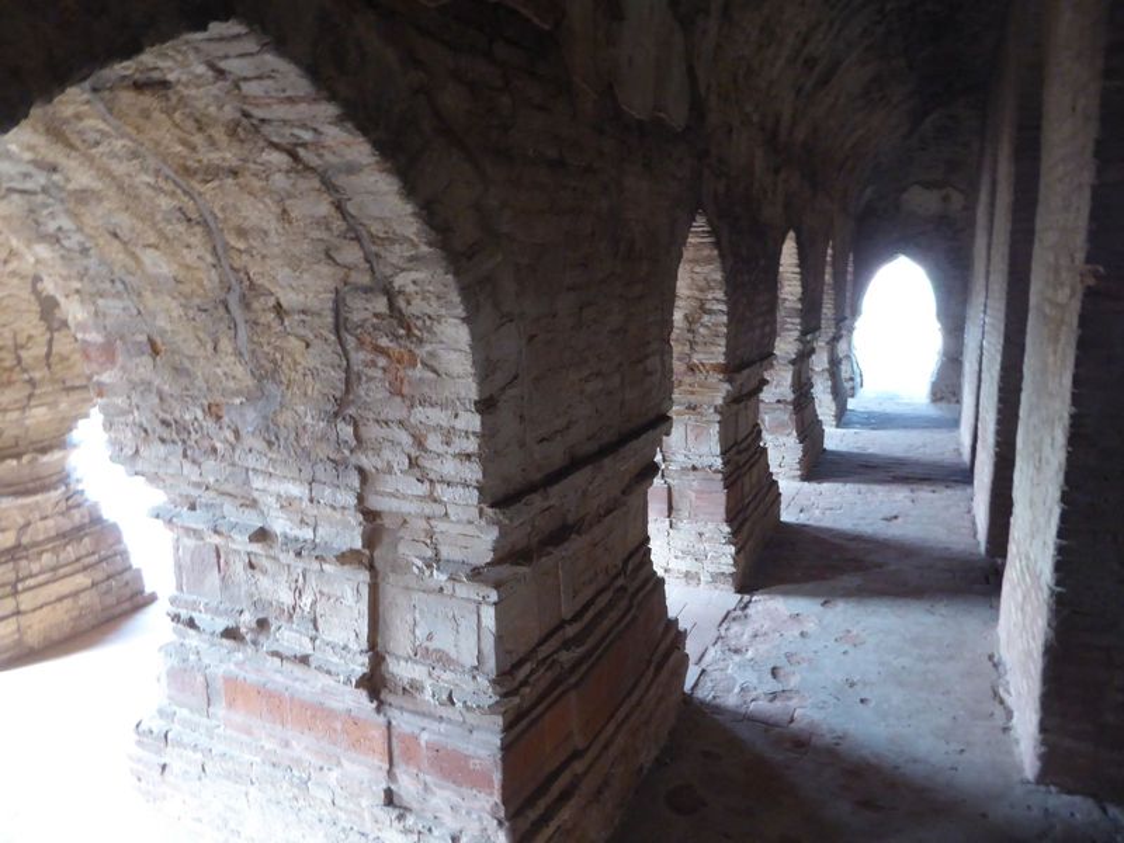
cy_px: 422
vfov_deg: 54.9
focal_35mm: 25
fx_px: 812
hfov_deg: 69.4
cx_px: 562
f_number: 3.3
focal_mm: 4.3
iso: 400
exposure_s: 1/13
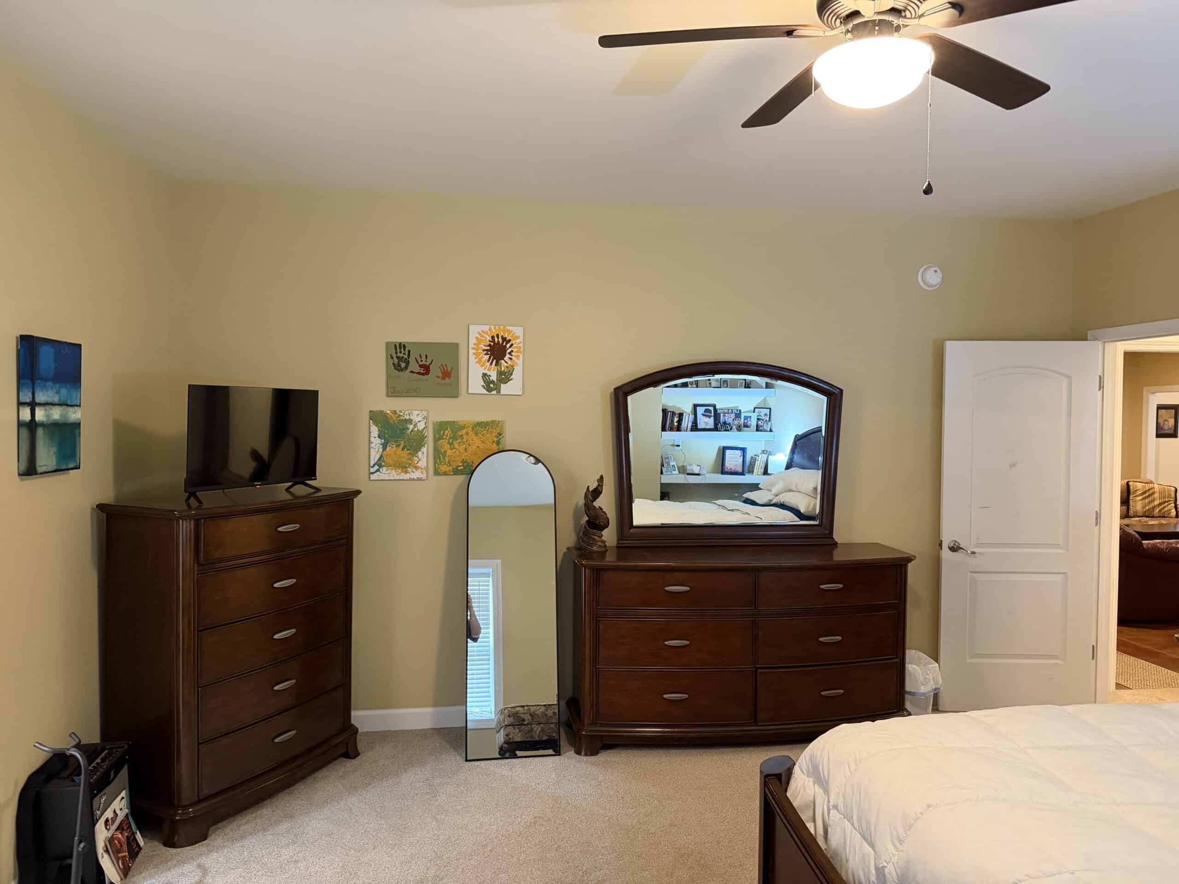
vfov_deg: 56.8
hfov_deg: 71.6
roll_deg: +0.4
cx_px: 590
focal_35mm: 24
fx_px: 817
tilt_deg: -1.9
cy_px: 442
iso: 640
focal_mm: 6.76
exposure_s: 1/60
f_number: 1.78
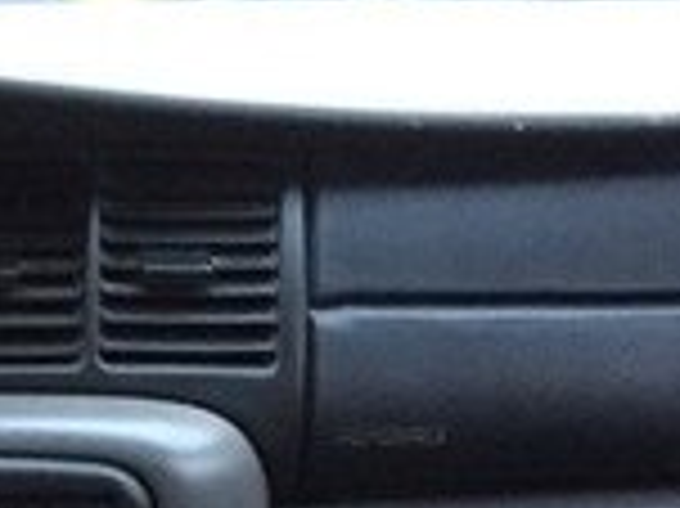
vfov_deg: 11.0
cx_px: -252
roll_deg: +0.5
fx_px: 2493
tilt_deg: -21.4
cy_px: 847
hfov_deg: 14.7
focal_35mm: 127
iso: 250
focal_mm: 4.15
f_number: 2.2
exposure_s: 1/17
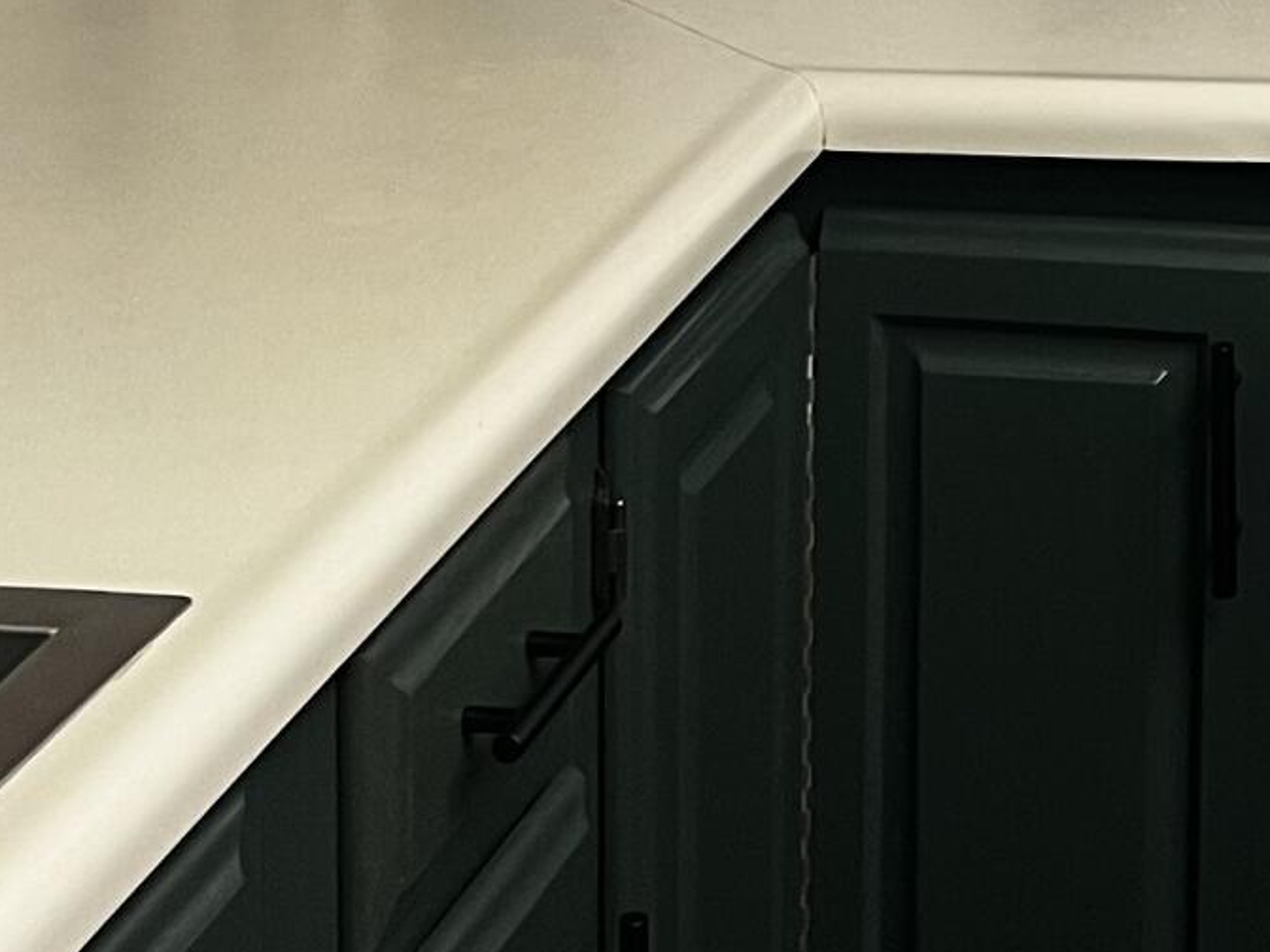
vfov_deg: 11.7
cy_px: -854
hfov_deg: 16.1
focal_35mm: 116
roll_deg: -1.1
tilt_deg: -4.2
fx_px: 4256
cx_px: 1648
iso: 80
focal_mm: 5.7
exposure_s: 1/60
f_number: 1.5
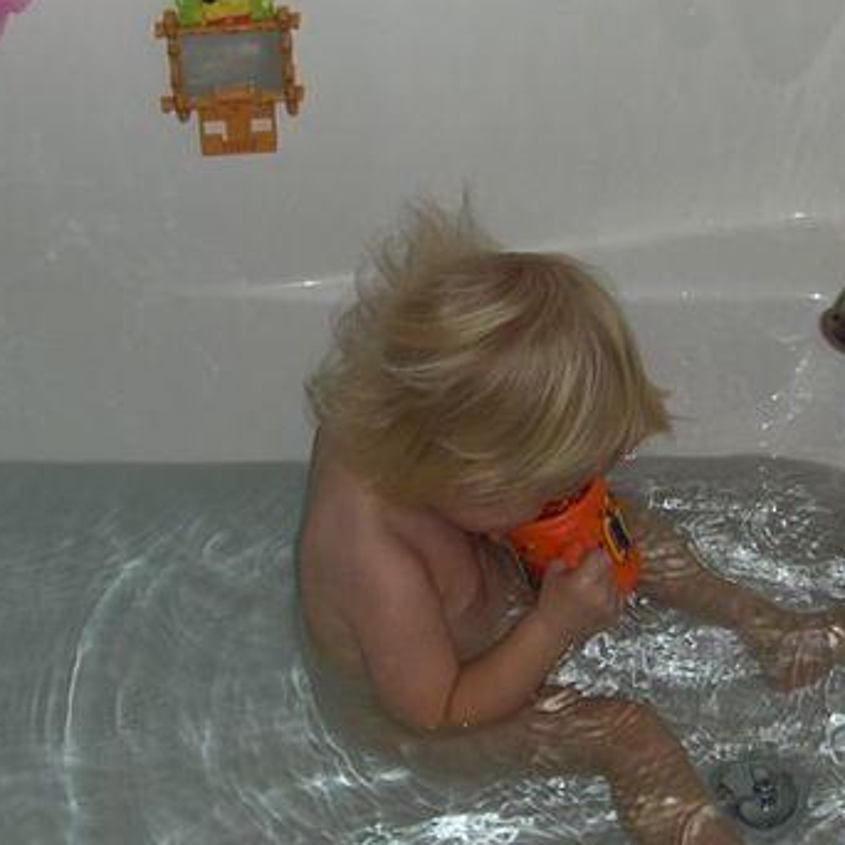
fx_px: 1878
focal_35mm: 68
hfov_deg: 25.3
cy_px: 452
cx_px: 519
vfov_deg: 25.4
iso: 100
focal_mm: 6.5
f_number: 3.5
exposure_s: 1/60
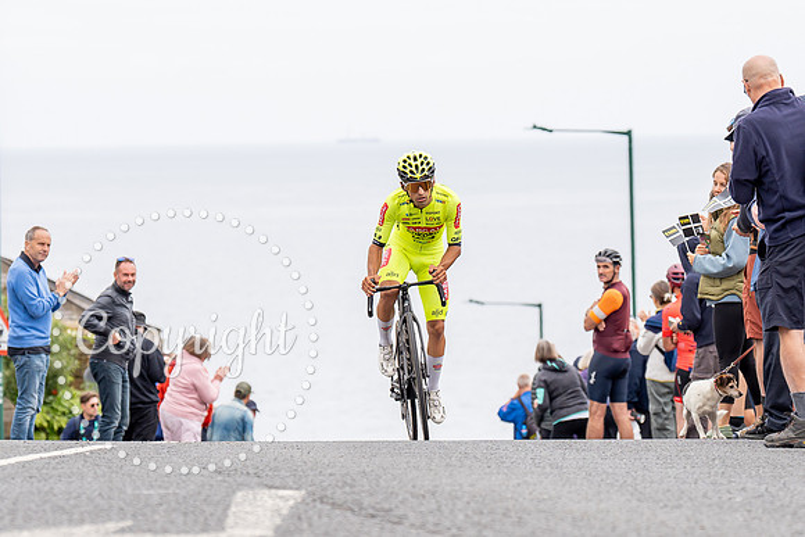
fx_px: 4529
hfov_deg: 10.2
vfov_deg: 6.8
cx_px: 477
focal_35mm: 203
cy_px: 212
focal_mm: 114
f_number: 3.5
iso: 320
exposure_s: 1/1000
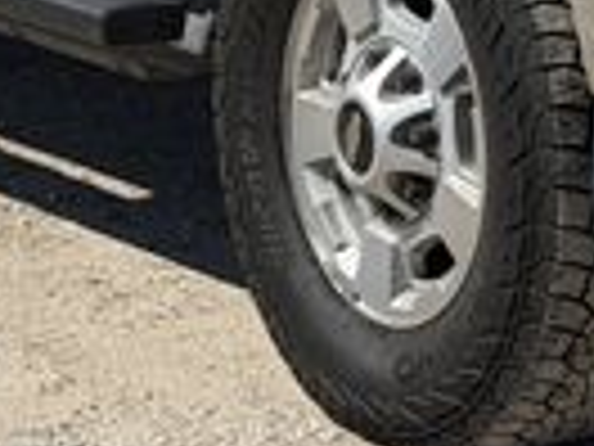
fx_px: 3981
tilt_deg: -3.6
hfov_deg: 8.5
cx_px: 585
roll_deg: -1.3
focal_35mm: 232
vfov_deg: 6.3
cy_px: -387
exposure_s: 1/11364
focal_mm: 6.76
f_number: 1.78
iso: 80
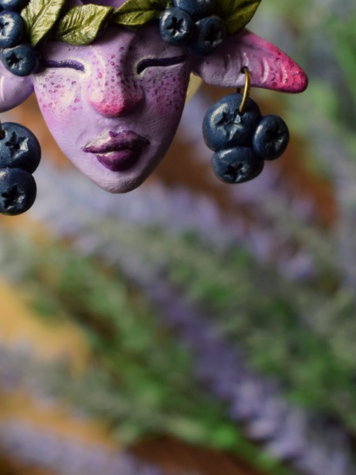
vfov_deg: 17.4
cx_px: 118
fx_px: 1535
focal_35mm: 112
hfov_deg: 13.2
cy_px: 73
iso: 900
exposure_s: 1/60
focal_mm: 45
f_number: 5
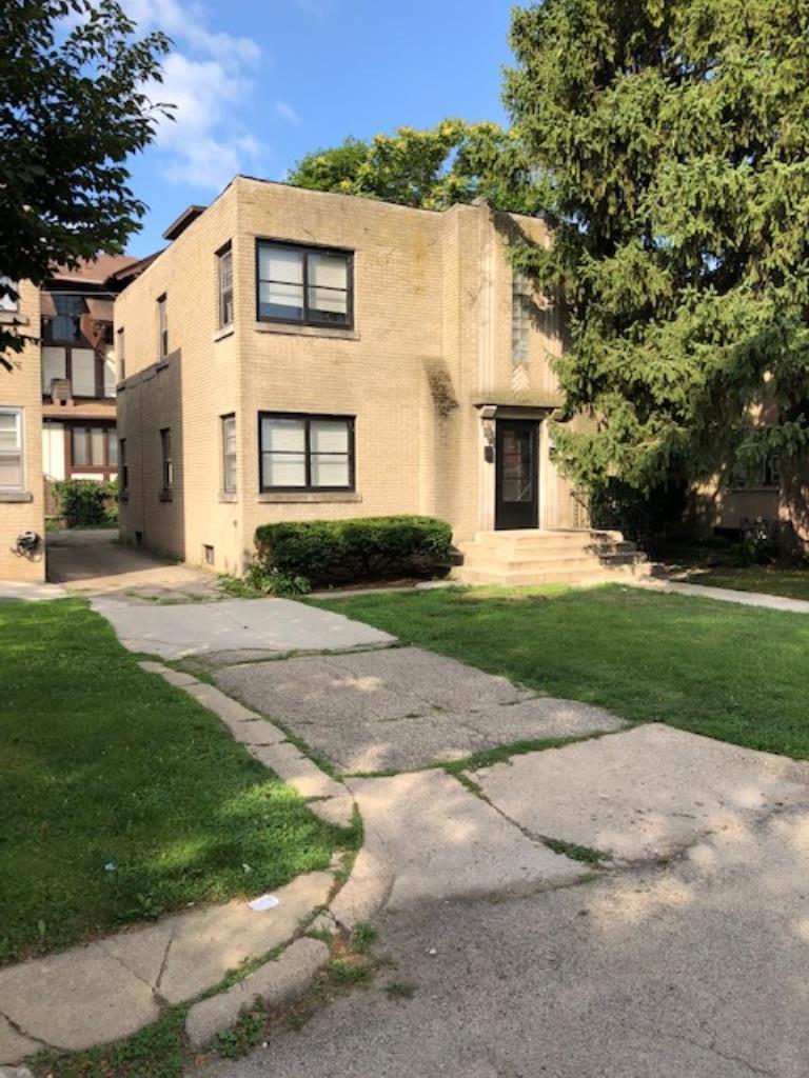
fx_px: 873
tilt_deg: -3.2
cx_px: 404
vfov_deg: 63.4
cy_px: 539
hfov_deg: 49.7
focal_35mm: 28
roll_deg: -0.7
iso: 20
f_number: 1.8
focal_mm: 3.99
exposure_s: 1/1043
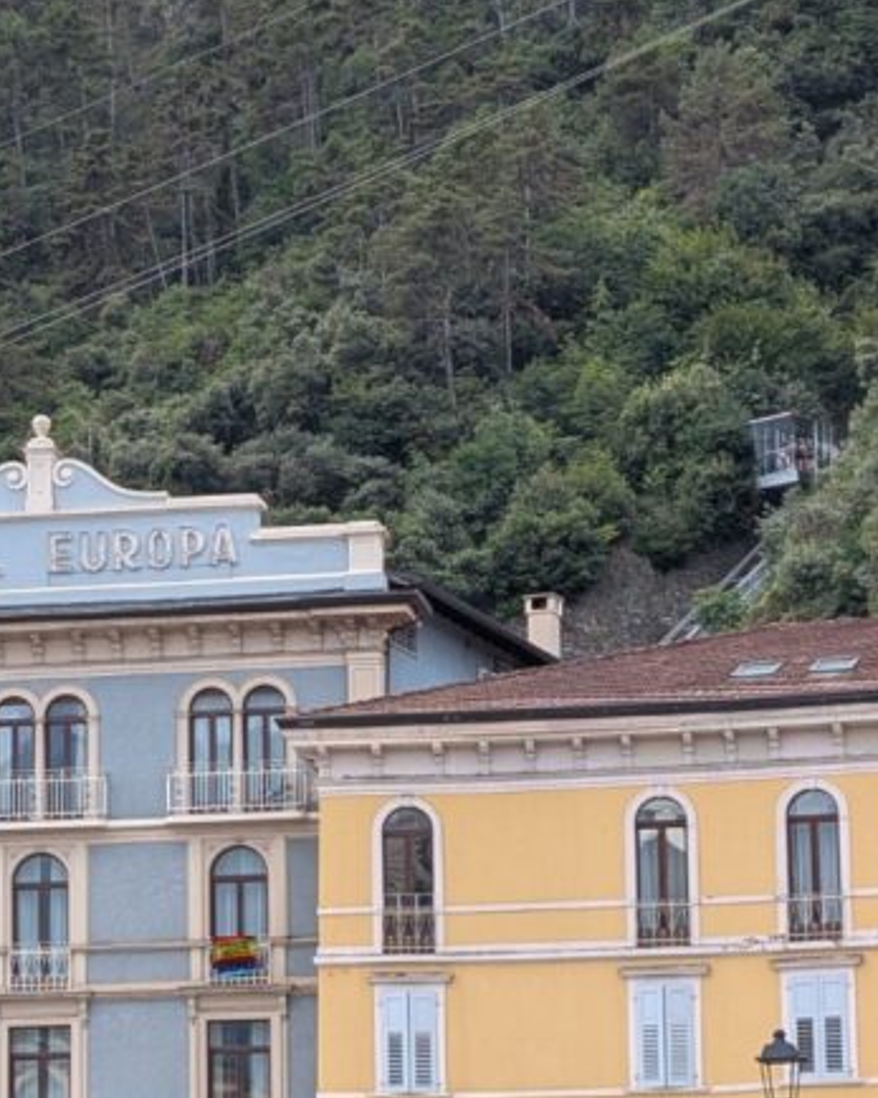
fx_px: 3672
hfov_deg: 13.5
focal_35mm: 113
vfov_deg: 16.8
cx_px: 71
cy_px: 920
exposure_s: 1/345
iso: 18
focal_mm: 6.9
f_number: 1.68
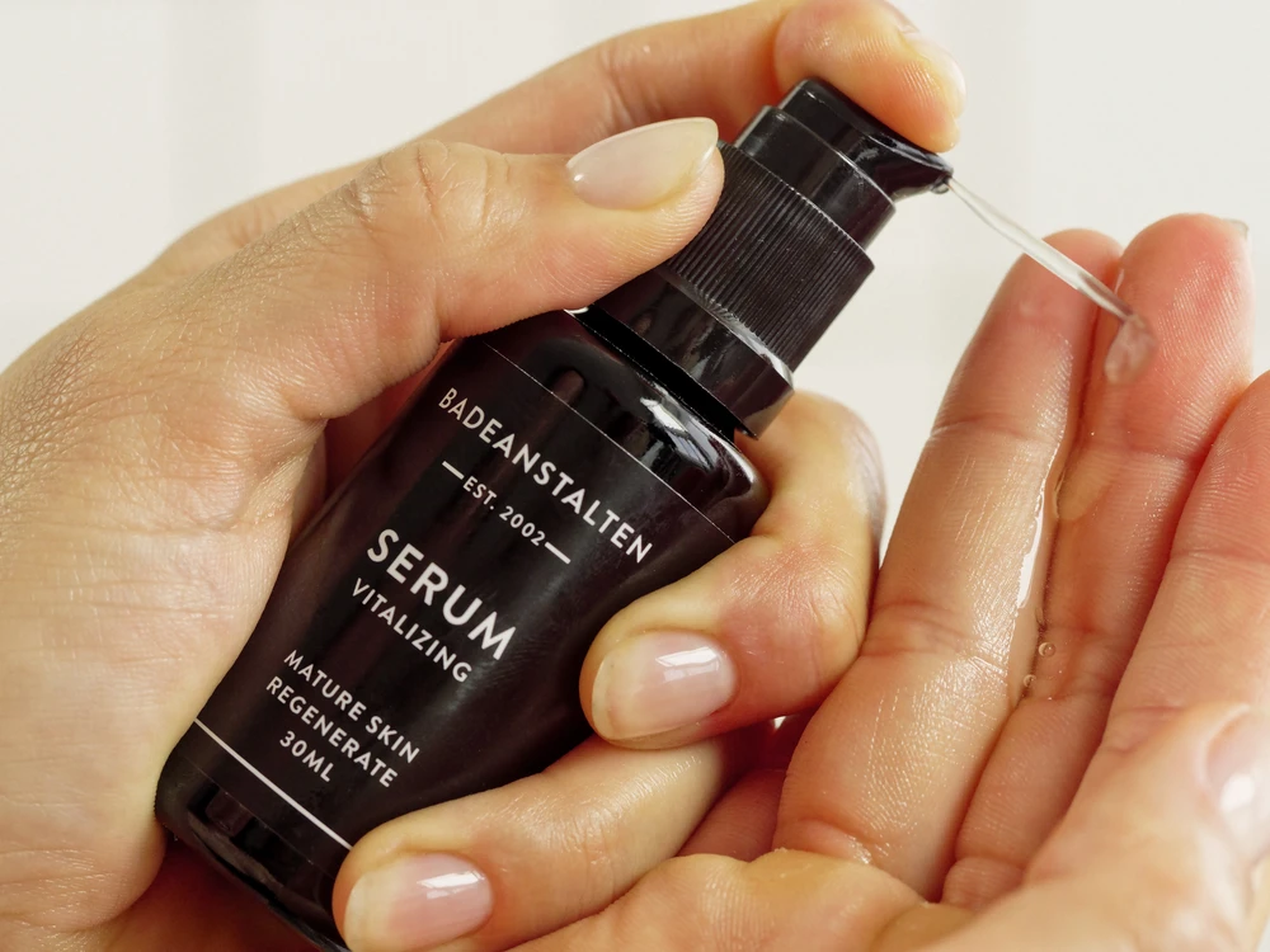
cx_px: 635
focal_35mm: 120
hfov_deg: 16.4
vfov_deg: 12.3
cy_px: 476
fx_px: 4403
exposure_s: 1/320
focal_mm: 60
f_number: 4.5
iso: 400
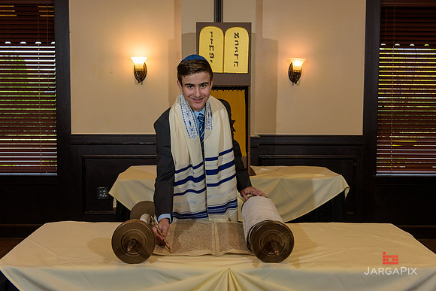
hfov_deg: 43.6
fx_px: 545
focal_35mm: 45
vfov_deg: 29.9
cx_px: 218
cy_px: 146
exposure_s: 1/125
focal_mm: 45
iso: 1000
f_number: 5
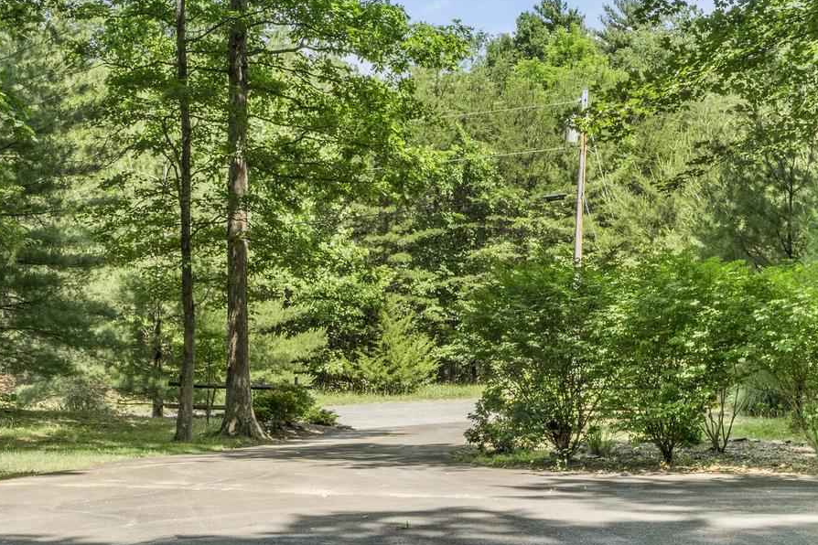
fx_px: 1318
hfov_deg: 34.2
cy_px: 345
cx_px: 529
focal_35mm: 58
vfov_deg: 23.3
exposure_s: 1/30
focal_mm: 24
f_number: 16
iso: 640
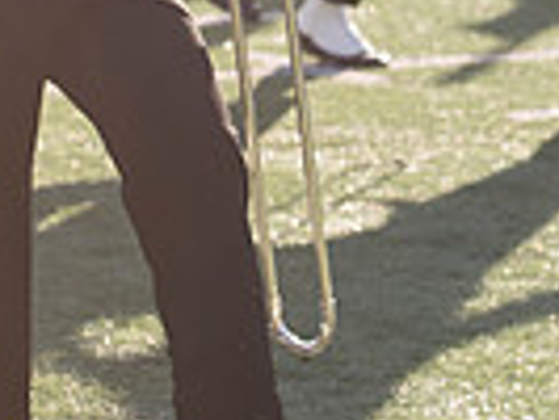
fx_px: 4752
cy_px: -321
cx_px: 181
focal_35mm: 294
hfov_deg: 6.7
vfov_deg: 5.0
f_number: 5
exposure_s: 1/800
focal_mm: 70
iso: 320
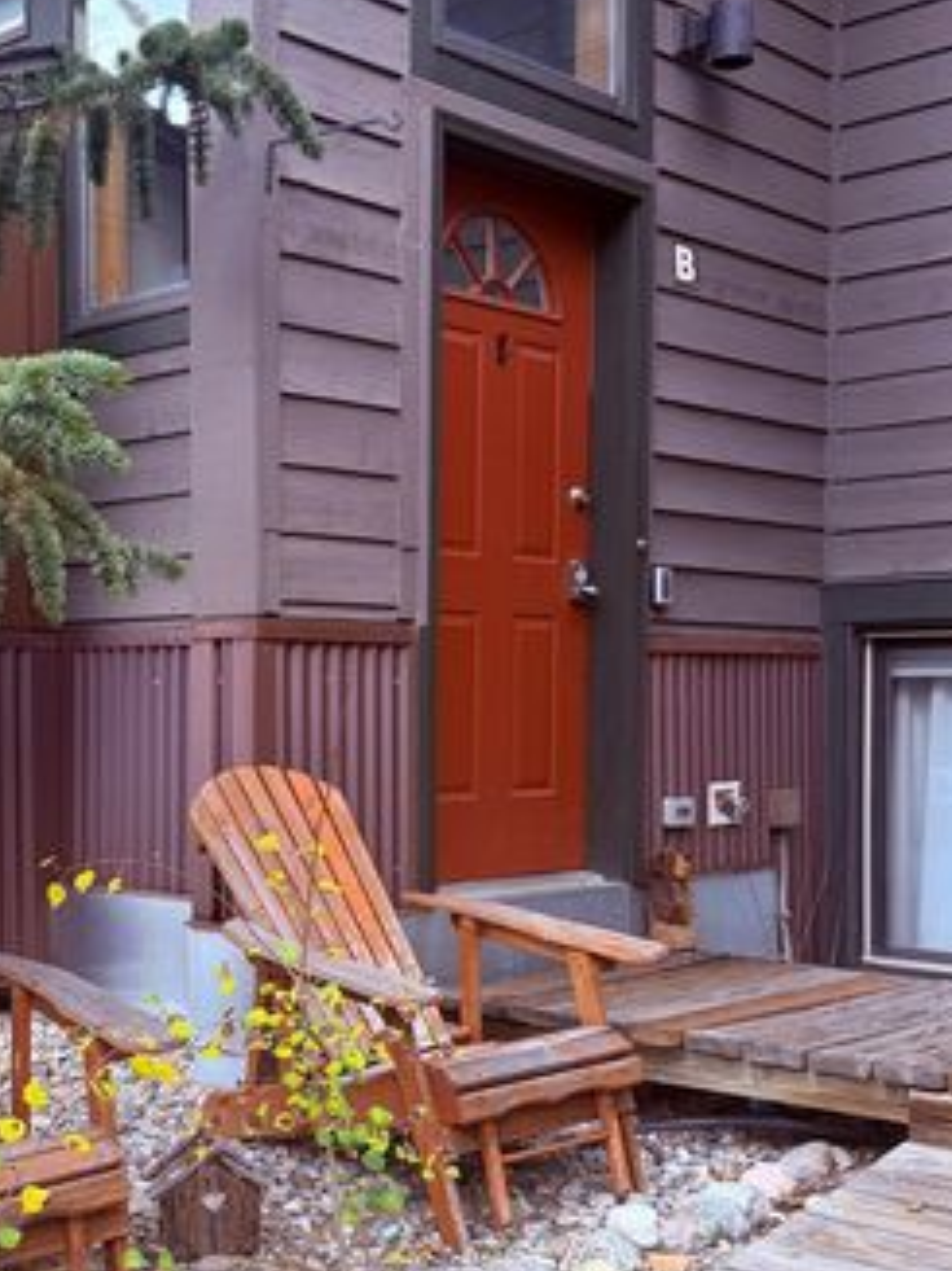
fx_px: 1798
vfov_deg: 38.8
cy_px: 737
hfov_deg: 29.5
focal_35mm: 49
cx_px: 334
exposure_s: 1/243
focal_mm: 6.76
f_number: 1.78
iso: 64
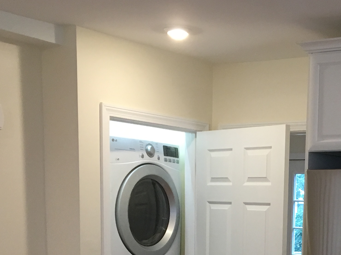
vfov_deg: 17.6
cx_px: 269
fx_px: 778
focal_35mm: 79
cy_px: 323
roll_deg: -0.4
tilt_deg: -6.2
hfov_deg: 24.4
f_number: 2.2
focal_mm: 4.15
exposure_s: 1/30
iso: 40
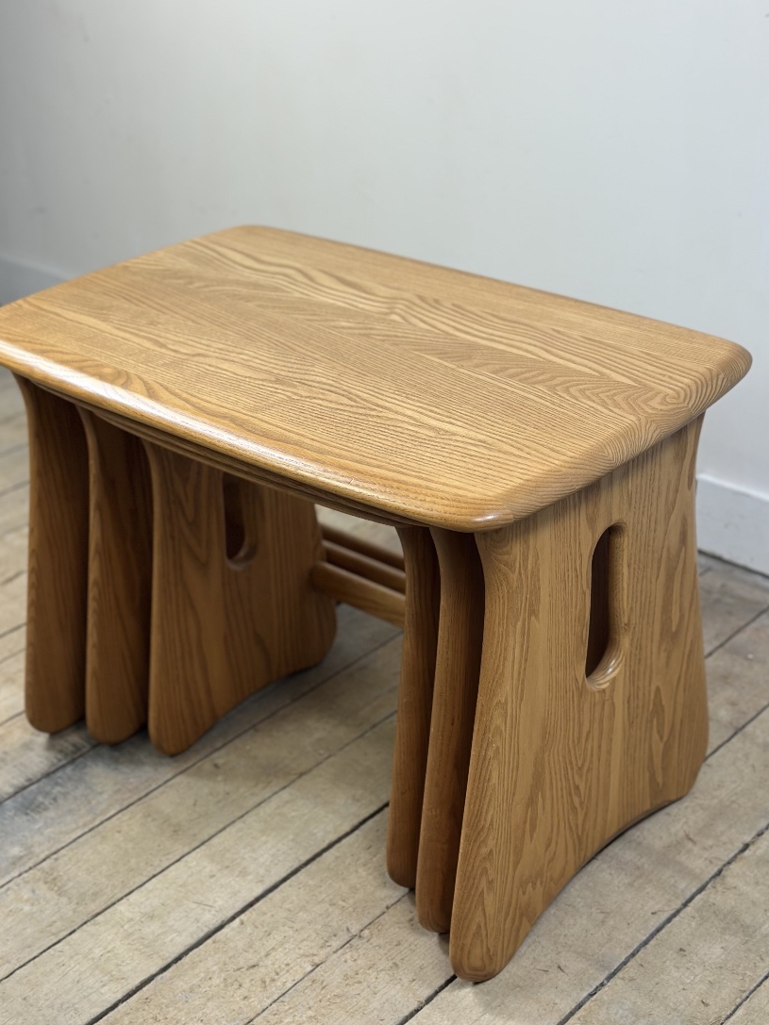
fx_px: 1570
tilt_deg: -25.7
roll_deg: +2.0
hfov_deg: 27.5
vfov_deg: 36.2
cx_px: 377
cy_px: 474
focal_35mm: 53
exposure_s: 1/134
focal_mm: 6.86
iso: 80
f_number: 1.78
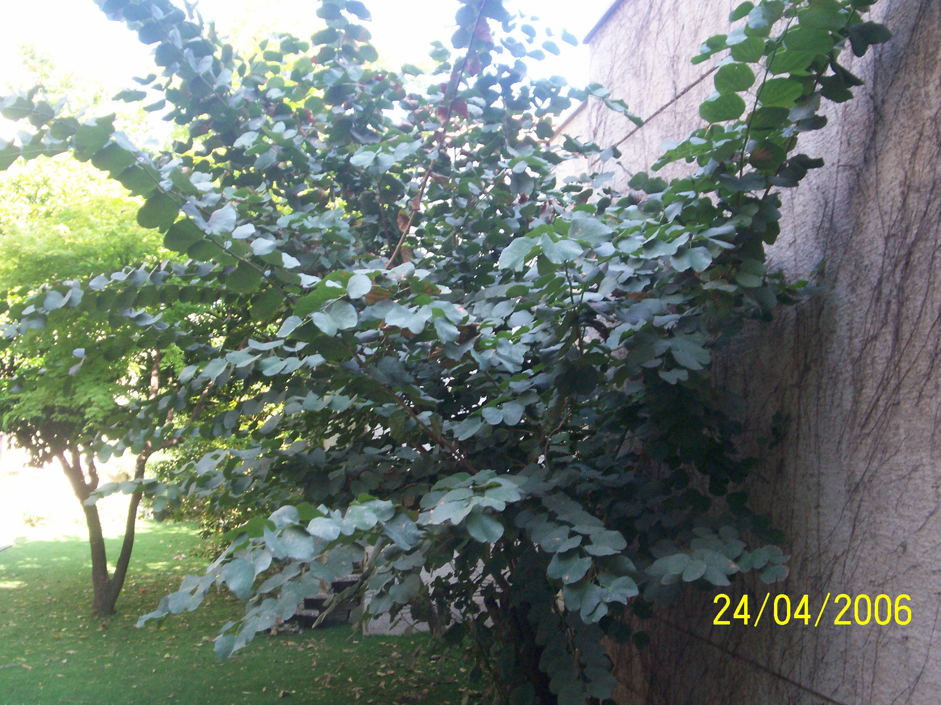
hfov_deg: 50.1
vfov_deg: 38.7
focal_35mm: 37
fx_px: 1006
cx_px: 478
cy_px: 344
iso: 140
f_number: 4.5
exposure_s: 1/37.2
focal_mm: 5.9
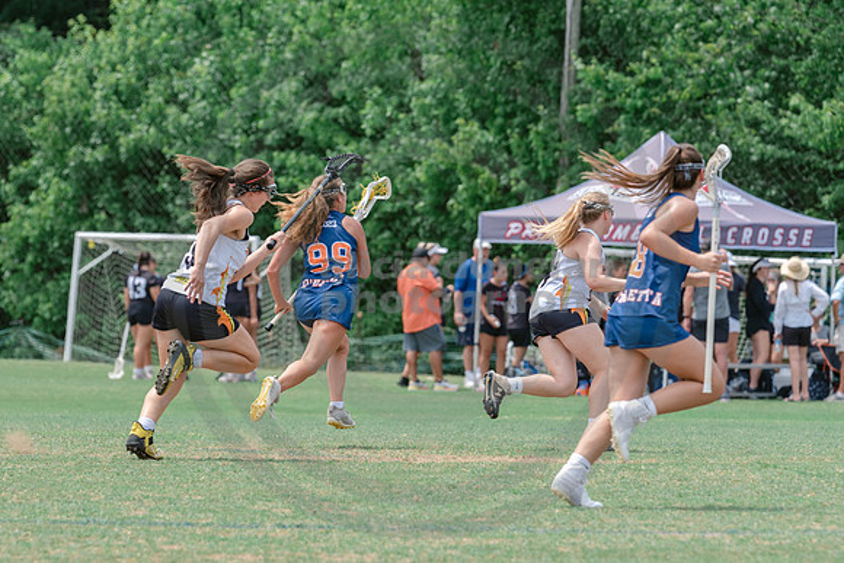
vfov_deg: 3.9
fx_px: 8274
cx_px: 260
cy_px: 337
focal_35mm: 353
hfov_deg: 5.8
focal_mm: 200
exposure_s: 1/1250
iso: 250
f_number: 4.5
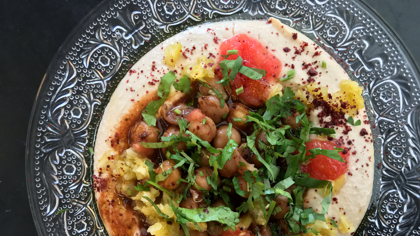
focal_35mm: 32
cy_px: 158
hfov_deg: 61.0
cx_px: 213
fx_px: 356
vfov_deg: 36.3
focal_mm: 4.2
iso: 200
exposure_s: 1/33
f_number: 2.2
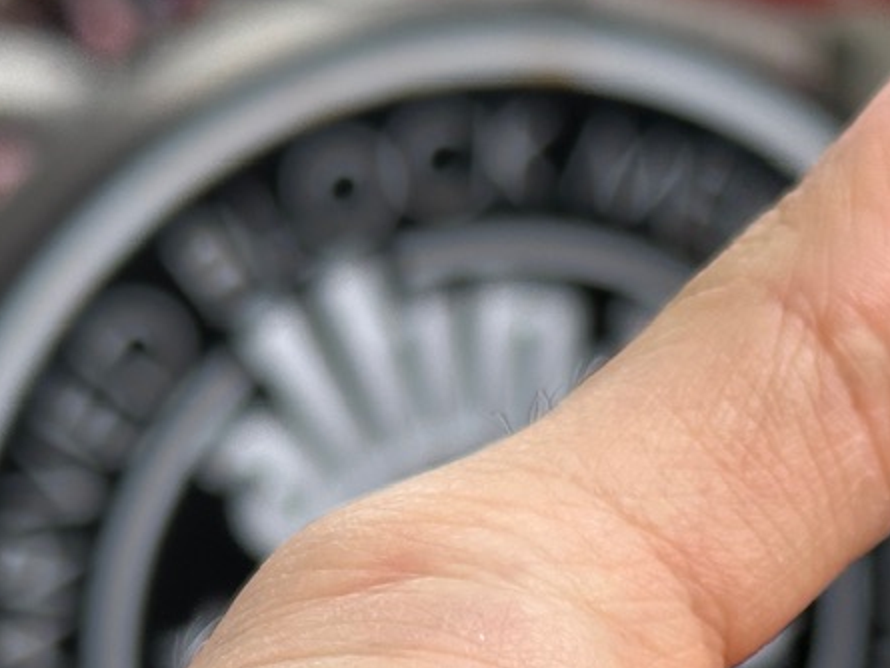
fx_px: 3549
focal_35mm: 138
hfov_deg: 14.1
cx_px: 818
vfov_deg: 10.6
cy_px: 804
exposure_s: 1/519
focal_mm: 6.86
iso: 64
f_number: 1.78
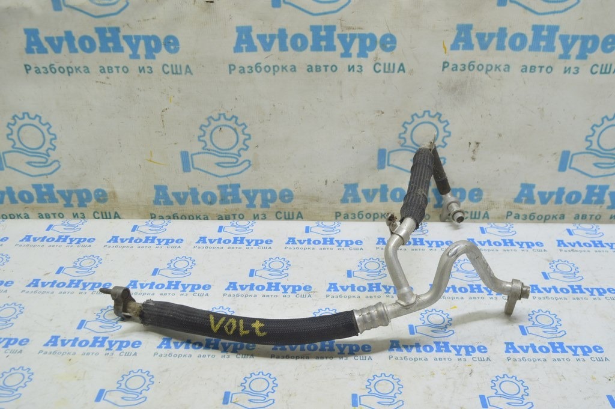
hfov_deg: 55.1
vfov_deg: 38.3
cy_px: 204
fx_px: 589
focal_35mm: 34
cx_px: 308
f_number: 5.6
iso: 400
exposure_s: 1/20
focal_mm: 23
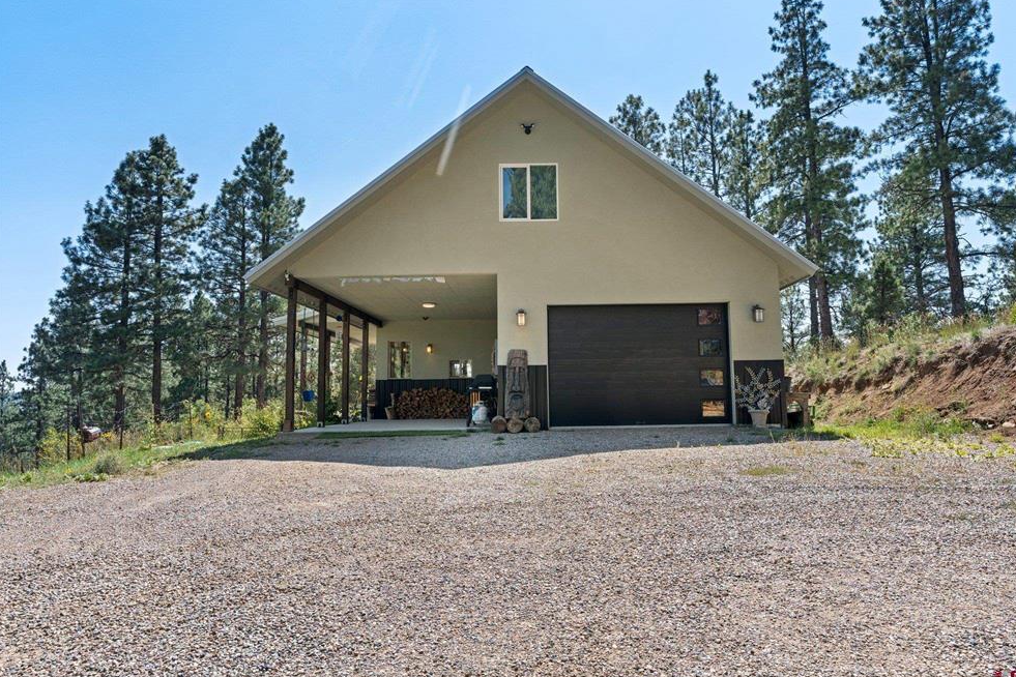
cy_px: 329
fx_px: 677
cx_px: 524
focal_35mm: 24
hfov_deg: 73.7
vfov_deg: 53.1
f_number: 8
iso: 400
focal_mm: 23
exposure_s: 1/750
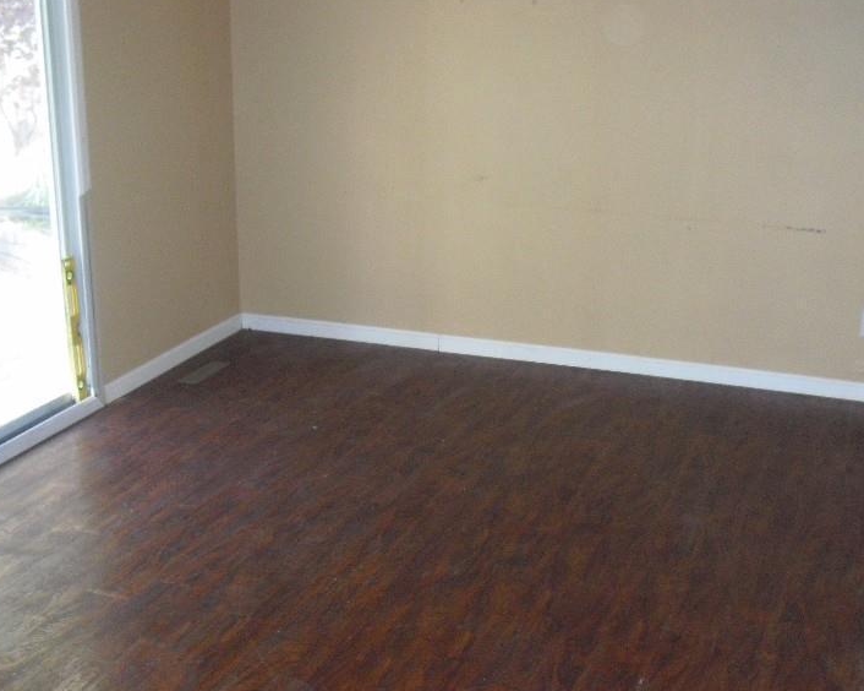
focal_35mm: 51
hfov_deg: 36.7
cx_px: 415
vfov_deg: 29.5
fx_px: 1303
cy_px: 456
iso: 400
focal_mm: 6.3
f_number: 3.1
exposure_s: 1/60
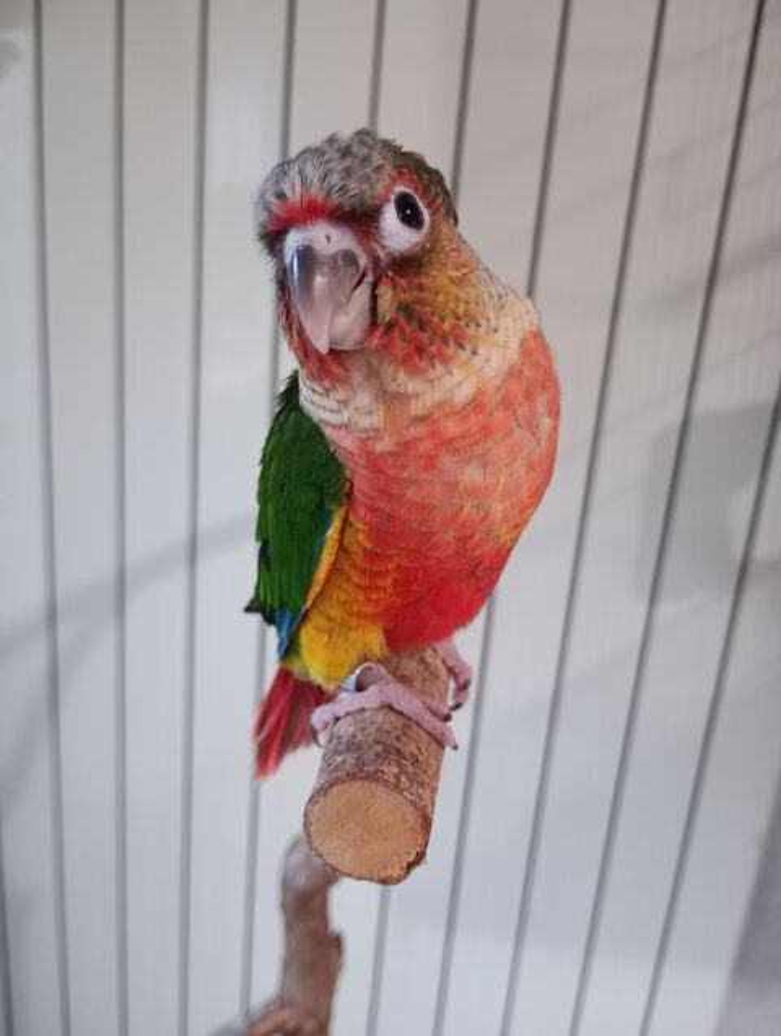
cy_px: 518
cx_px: 390
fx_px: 840
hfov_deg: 49.9
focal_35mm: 28
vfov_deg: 63.4
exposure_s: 1/16.7
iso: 2322
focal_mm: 4.27
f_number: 1.8
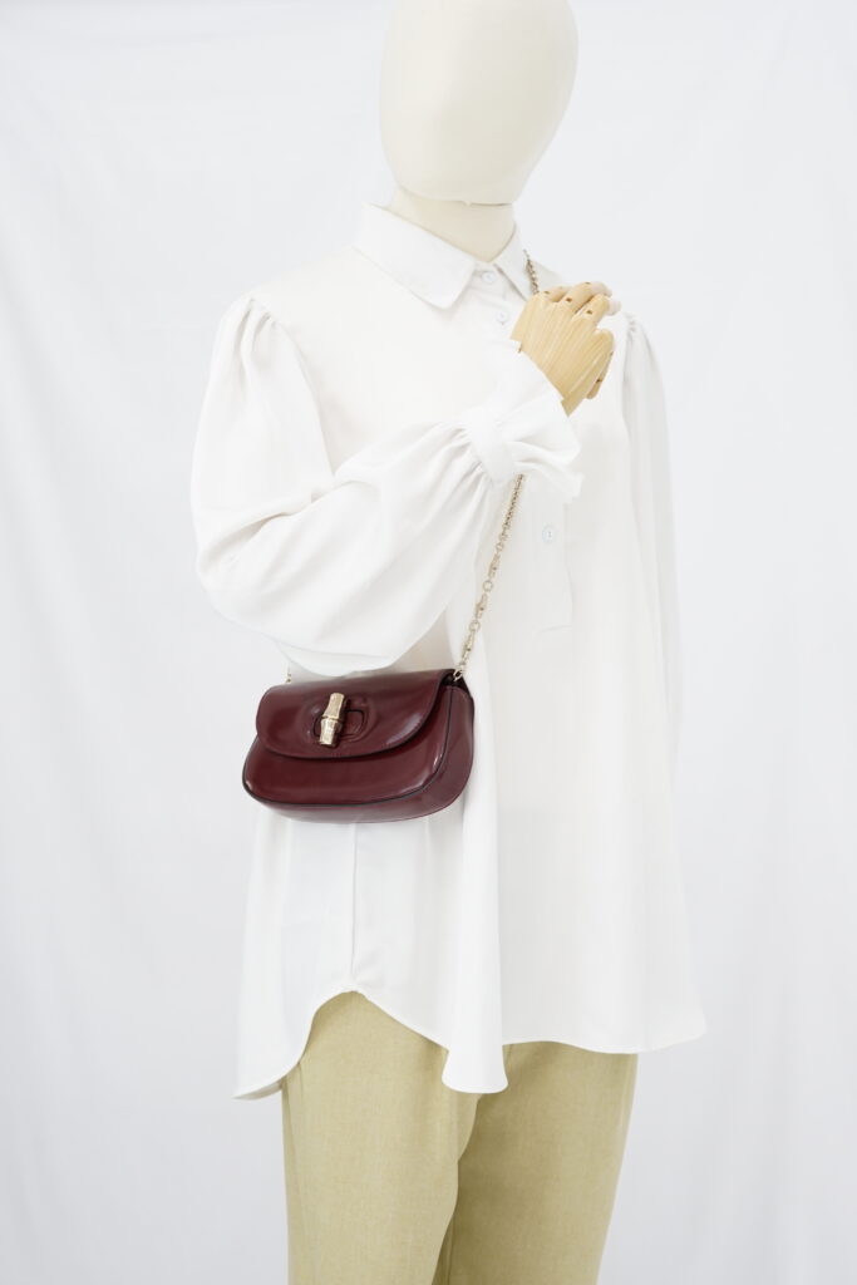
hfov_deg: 27.0
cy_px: 642
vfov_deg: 39.6
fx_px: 1785
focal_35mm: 50
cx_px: 428
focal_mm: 50
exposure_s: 1/8
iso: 640
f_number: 6.3
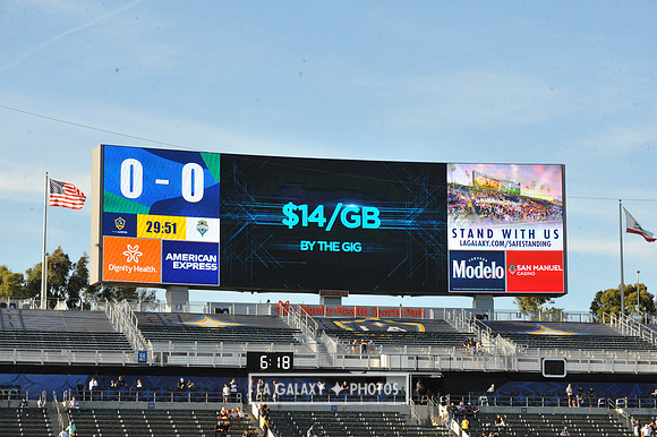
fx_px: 1915
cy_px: 218
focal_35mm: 105
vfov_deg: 13.0
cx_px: 328
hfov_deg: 19.5
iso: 1600
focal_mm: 105
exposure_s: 1/800
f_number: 14
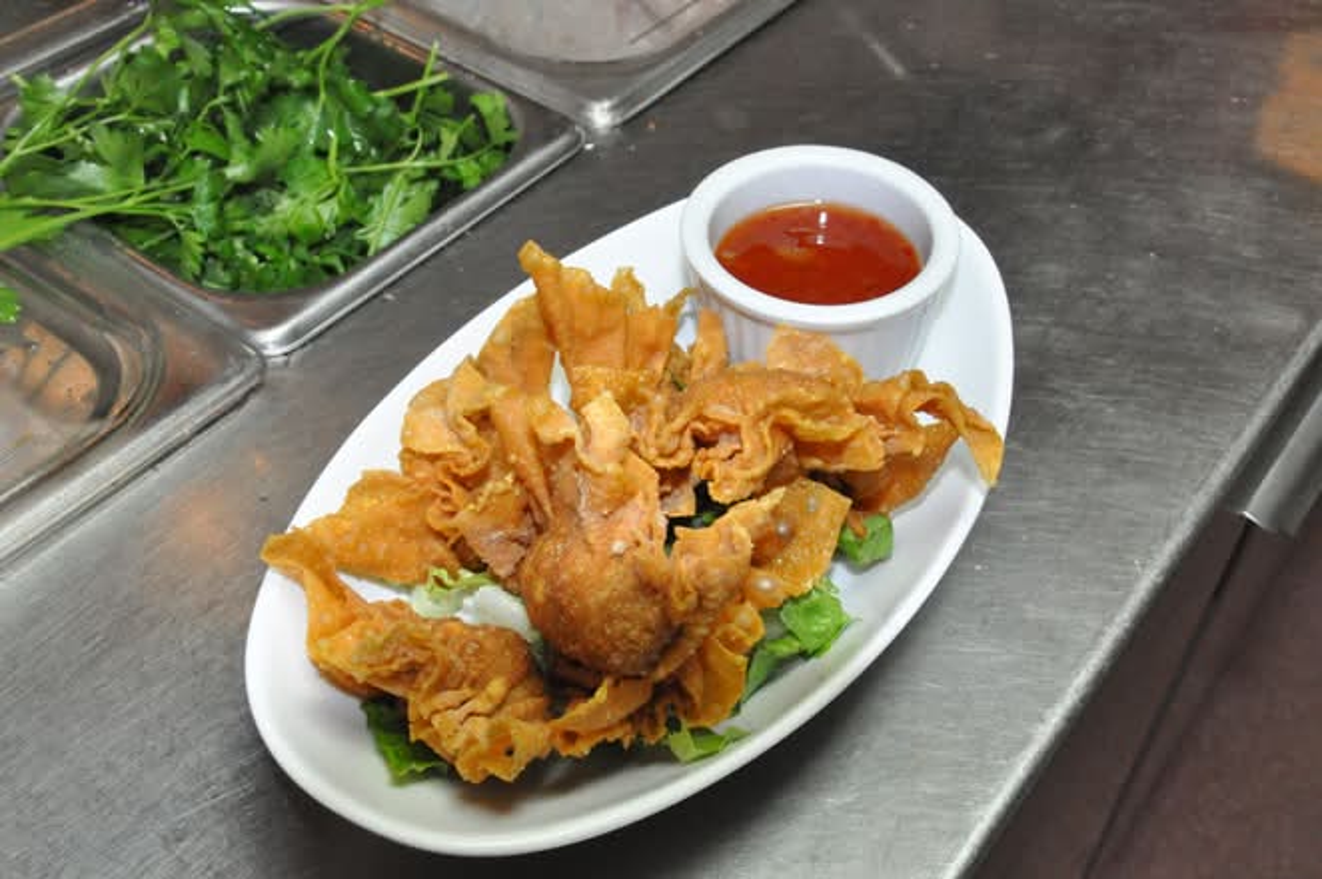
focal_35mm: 42
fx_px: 1541
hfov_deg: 46.4
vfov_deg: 31.8
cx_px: 661
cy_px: 440
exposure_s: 1/30
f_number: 11
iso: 3200
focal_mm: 28
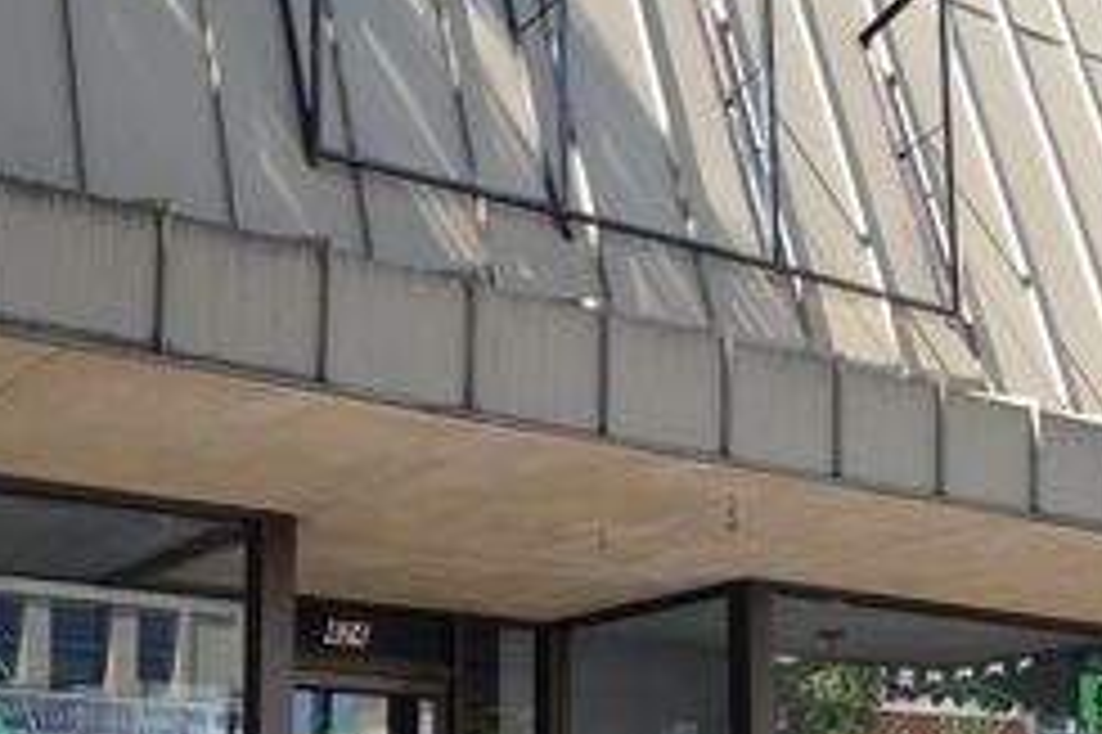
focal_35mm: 55
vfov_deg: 23.8
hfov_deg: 36.0
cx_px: 382
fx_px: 1682
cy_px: 691
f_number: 5.6
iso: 160
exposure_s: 1/125
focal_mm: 18
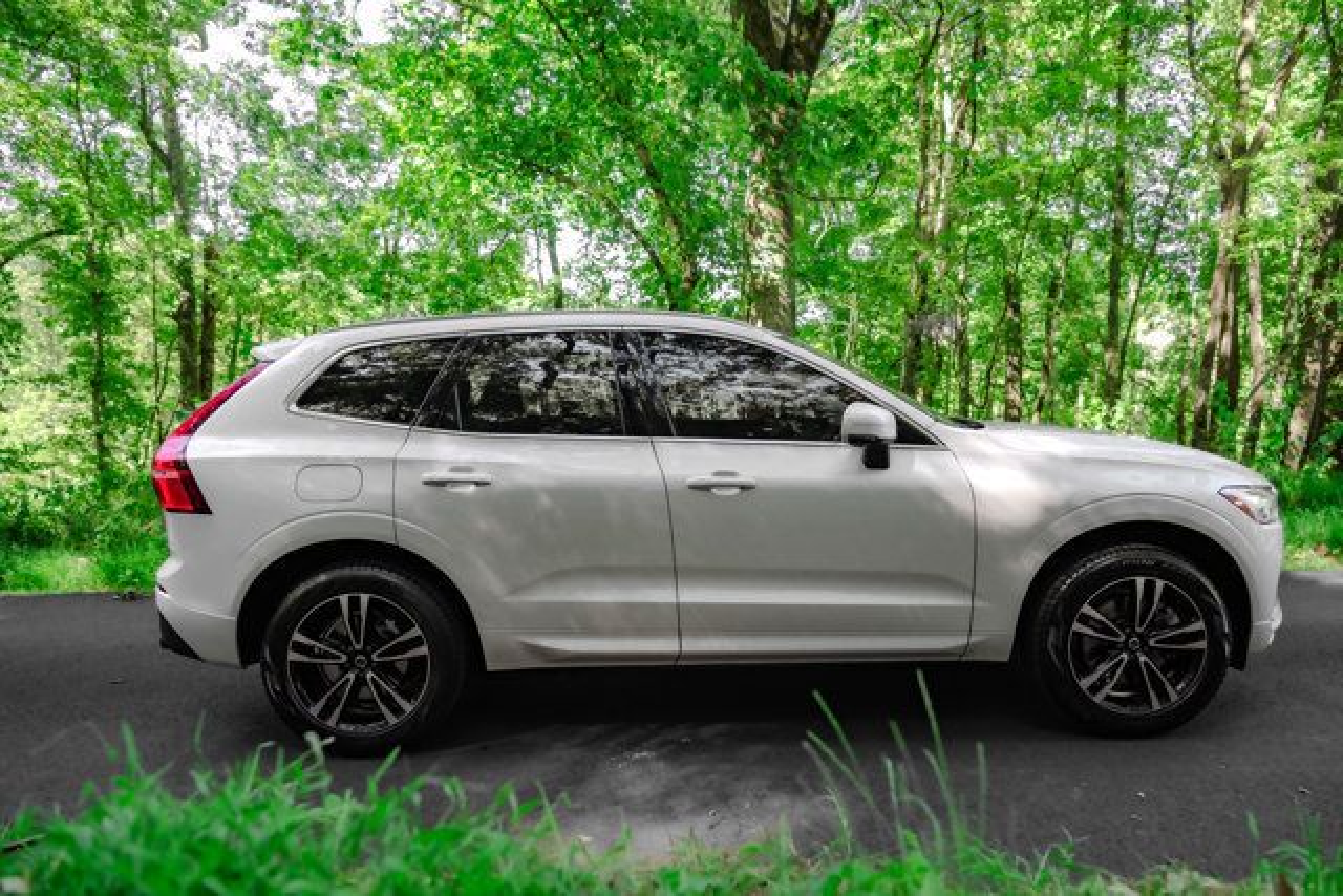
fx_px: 895
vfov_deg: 53.2
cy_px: 448
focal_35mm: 24
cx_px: 672
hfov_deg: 73.7
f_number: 4
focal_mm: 24
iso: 640
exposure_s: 1/400
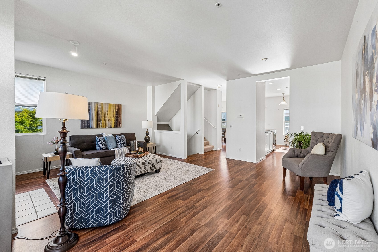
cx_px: 189
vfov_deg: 77.3
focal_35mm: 15
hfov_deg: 100.4
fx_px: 157
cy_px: 126
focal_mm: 10
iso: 250
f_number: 9
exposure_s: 1/15
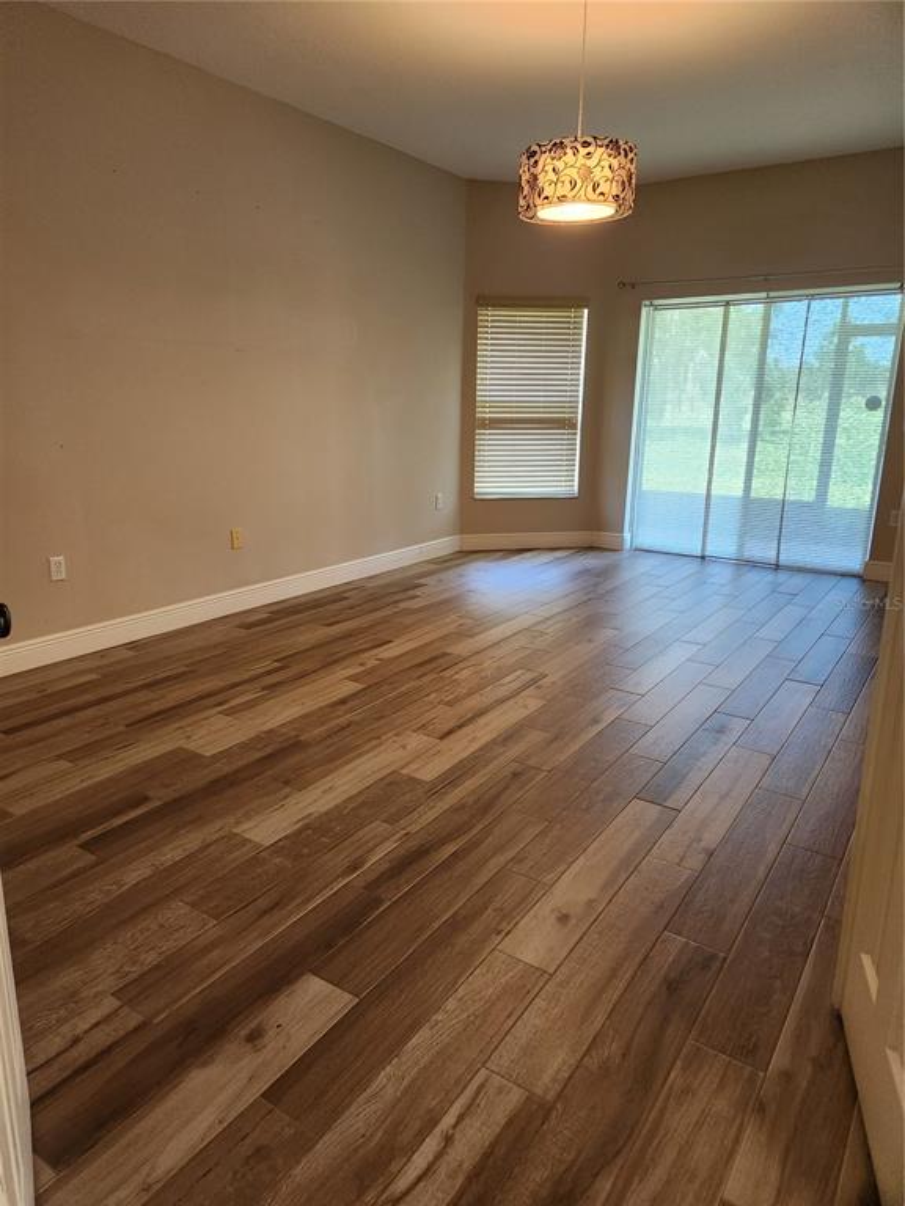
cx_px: 452
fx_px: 802
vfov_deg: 73.9
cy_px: 603
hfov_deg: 58.9
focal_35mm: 23
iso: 500
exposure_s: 1/120
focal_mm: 5.4
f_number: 1.8
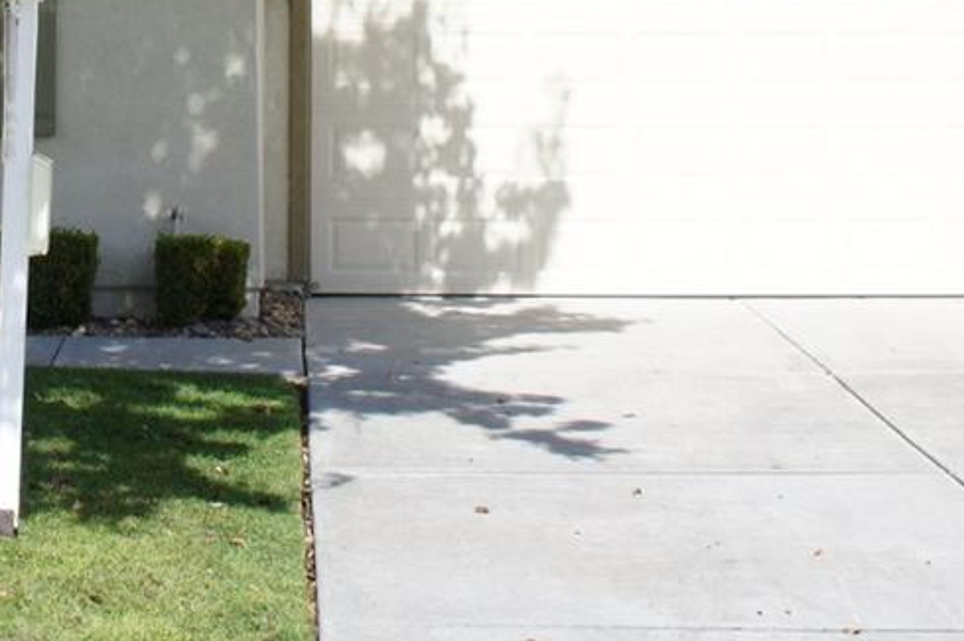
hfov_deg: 21.8
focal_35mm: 92
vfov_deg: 14.0
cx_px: 138
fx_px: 2461
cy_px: -300
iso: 200
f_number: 11
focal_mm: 20
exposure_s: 1/160
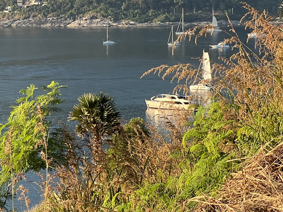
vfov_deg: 6.9
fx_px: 1750
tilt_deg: -0.1
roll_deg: +1.1
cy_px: -28
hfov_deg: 9.2
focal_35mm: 214
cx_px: 7
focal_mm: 9
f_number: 2.8
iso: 32
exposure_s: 1/298
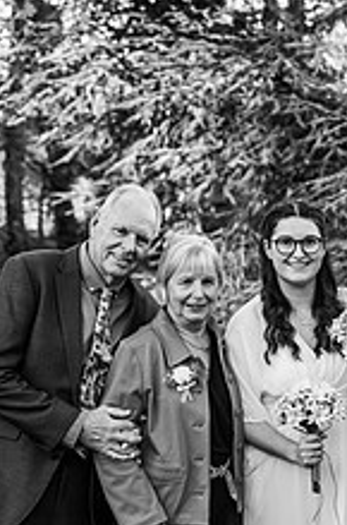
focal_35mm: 111
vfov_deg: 18.4
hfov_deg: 12.2
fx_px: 1612
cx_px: 279
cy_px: 374
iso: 100
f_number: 4
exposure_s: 1/200
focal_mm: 54
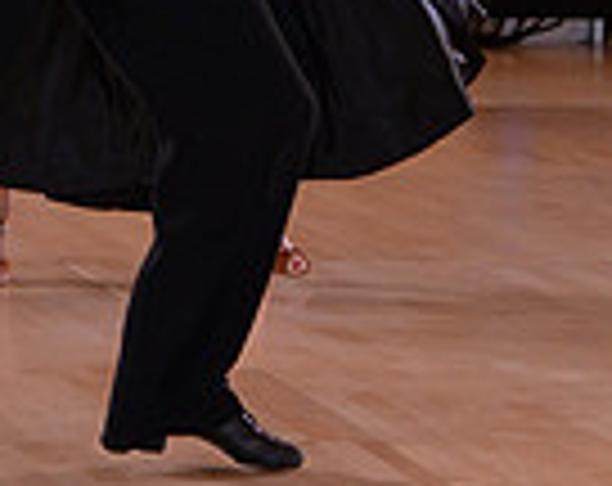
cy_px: -270
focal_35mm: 481
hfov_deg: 4.0
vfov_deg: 3.2
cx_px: -11
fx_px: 8687
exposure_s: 1/250
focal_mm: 120
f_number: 5
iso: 2000
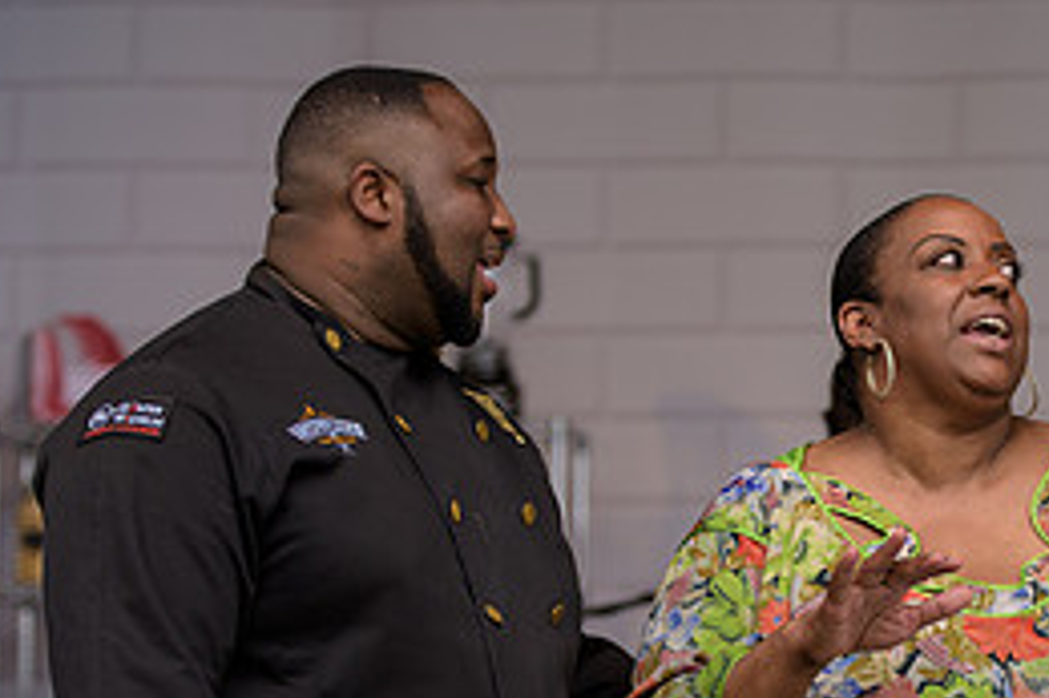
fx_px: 5329
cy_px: 518
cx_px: 948
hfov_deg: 11.2
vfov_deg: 7.5
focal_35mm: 183
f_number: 3.2
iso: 250
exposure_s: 1/800
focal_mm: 82
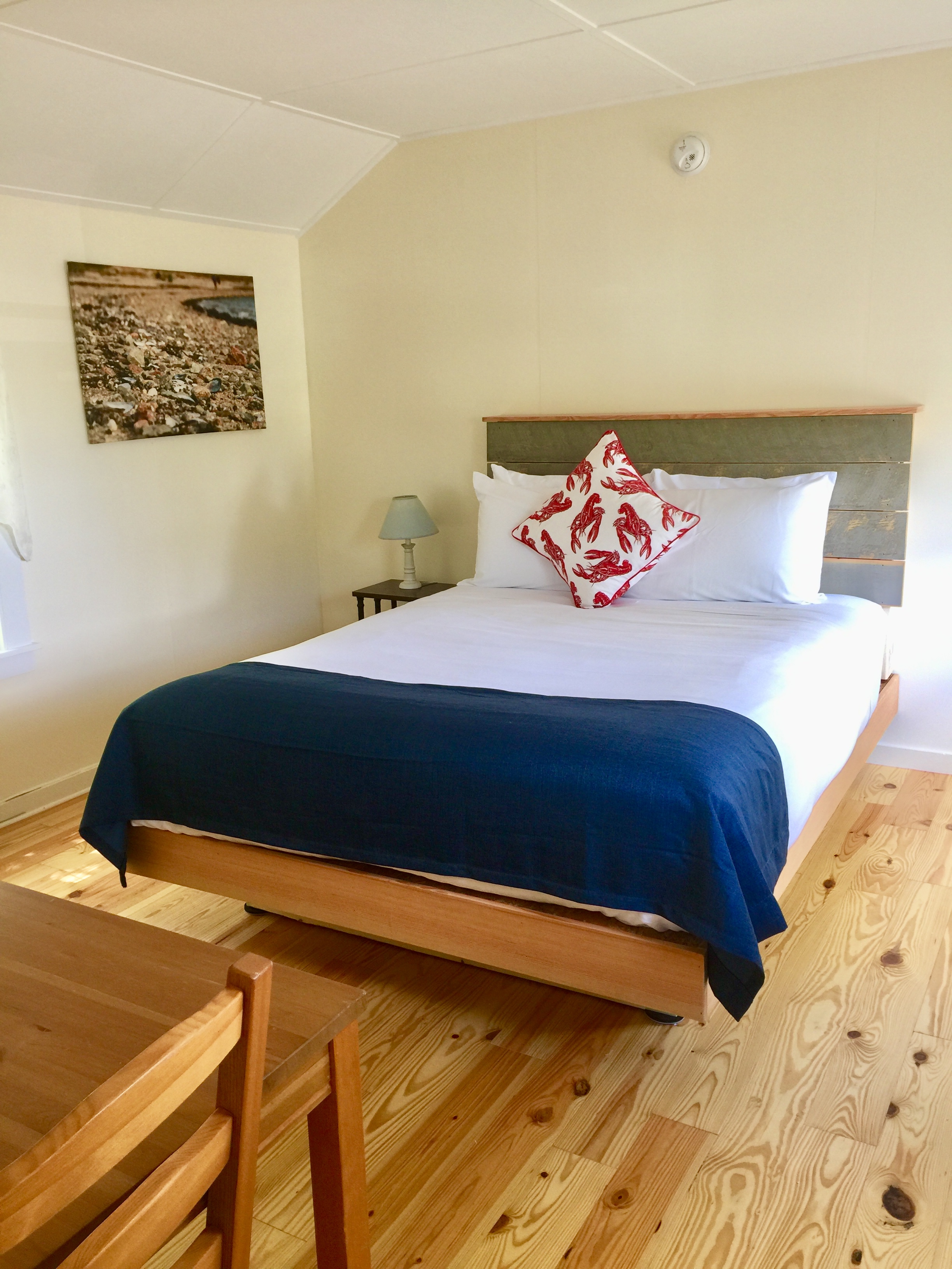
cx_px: 476
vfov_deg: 61.7
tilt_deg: -11.8
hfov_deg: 48.2
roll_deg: +2.2
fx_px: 1063
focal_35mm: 29
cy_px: 634
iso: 32
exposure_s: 1/15
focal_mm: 4.15
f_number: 2.2
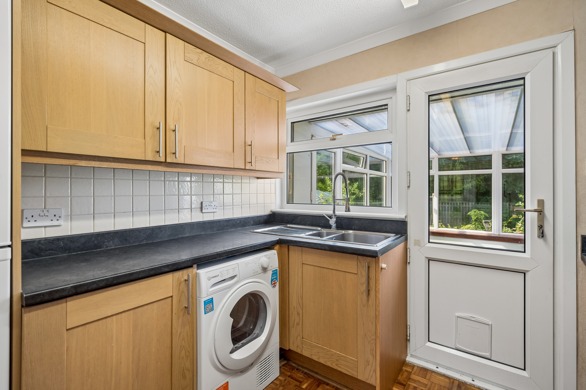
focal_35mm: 16
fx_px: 260
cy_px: 195
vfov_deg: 73.7
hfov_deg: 96.7
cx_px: 293
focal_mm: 16
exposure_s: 1/100
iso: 250
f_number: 4
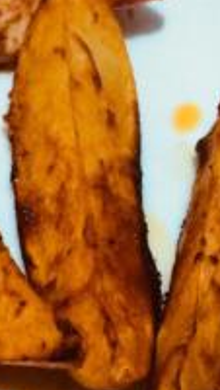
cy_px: 312
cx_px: -4
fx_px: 1127
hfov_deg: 11.0
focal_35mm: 109
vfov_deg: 19.4
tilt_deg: -63.8
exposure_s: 1/33
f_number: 2.2
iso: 320
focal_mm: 4.15
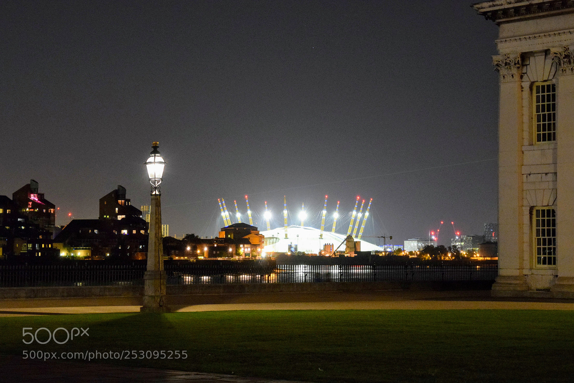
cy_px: 192
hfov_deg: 24.6
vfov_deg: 16.6
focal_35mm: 82
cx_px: 287
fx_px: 1315
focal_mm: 55
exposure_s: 1/2.5
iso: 3200
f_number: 5.6
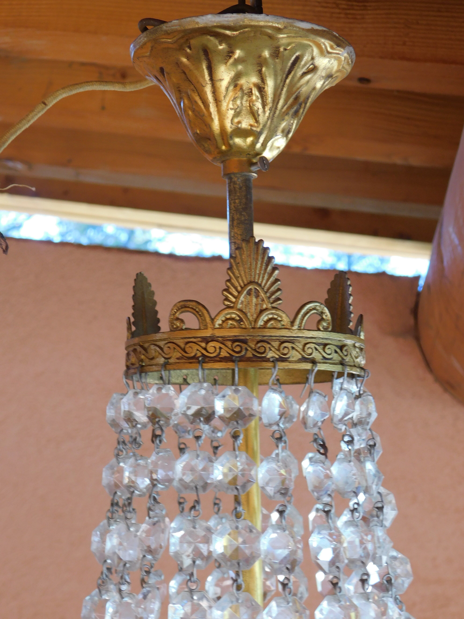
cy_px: 310
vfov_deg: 32.7
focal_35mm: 59
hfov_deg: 24.8
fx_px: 1055
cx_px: 232
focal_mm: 10.4
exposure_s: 1/30
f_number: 4
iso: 125
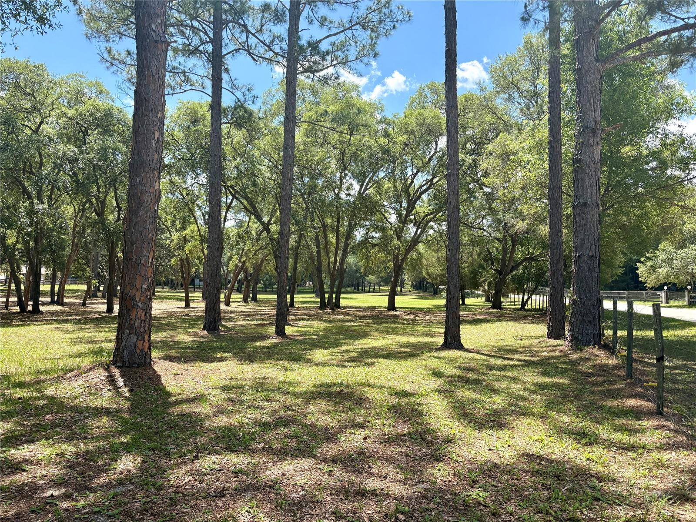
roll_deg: -0.1
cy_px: 261
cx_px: 348
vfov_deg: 53.1
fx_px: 523
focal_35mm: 26
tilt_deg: +3.9
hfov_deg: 67.3
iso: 64
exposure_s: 1/1667
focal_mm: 5.96
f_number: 1.6
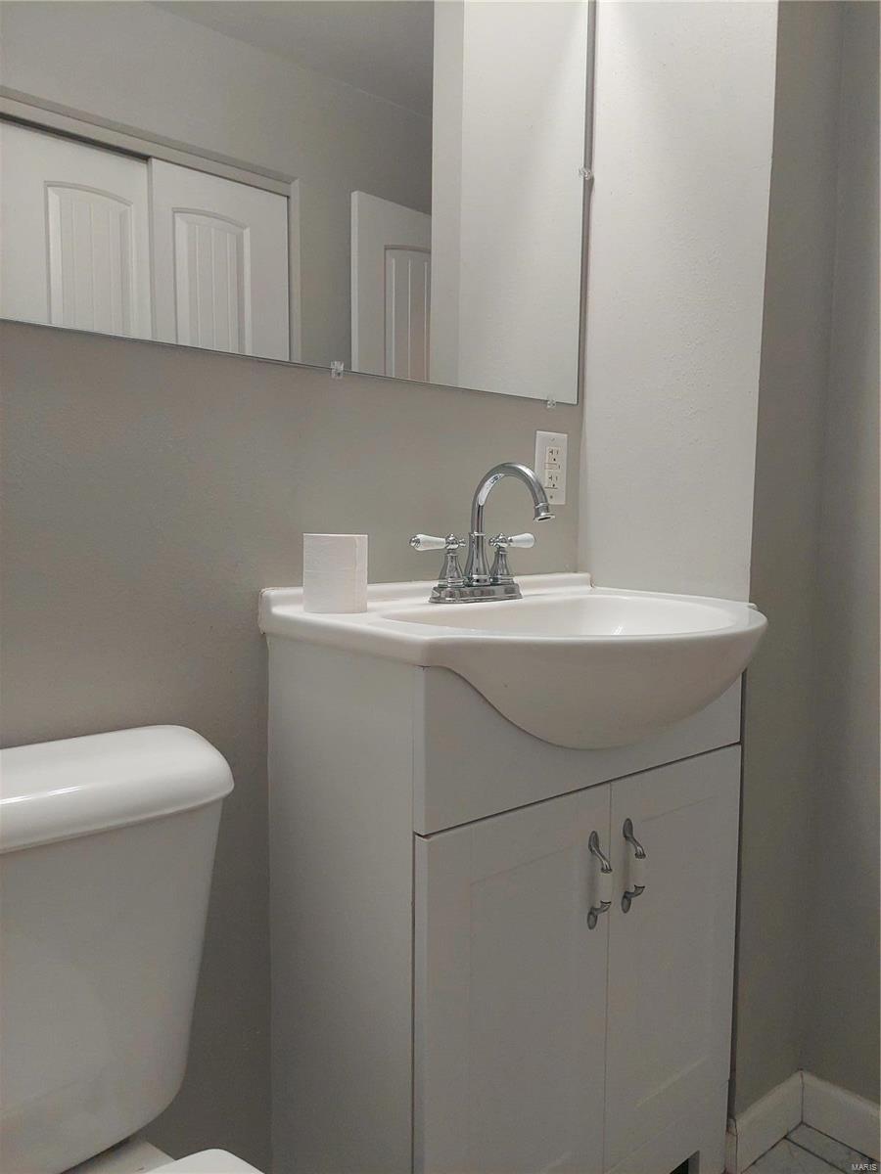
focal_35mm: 24
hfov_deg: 56.8
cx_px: 440
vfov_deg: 71.6
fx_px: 814
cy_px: 587
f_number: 1.8
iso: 250
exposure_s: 1/120
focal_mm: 5.23
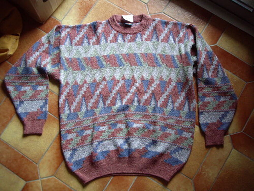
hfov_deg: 49.0
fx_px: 279
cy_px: 96
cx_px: 127
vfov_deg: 37.7
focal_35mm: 38
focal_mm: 6.2
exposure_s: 1/10
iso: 200
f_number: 2.7
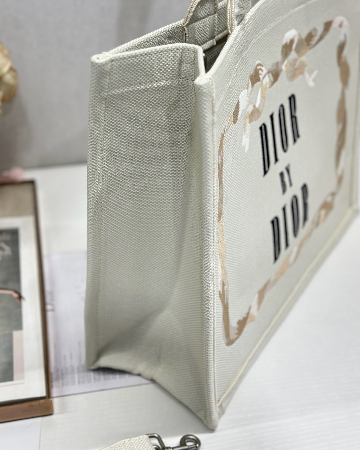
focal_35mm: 51
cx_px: 177
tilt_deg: -35.2
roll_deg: -1.7
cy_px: 207
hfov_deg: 29.7
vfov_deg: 36.6
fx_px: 679
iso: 80
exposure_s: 1/419
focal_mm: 6.86
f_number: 1.78
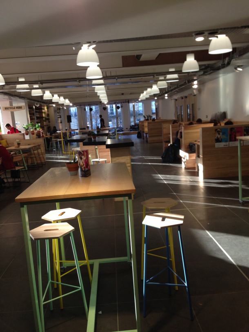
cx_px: 124
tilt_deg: -6.4
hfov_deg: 43.0
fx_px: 316
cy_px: 166
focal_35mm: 33
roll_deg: +2.9
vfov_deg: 55.3
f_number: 2.4
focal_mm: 4.12
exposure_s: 1/60
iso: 64
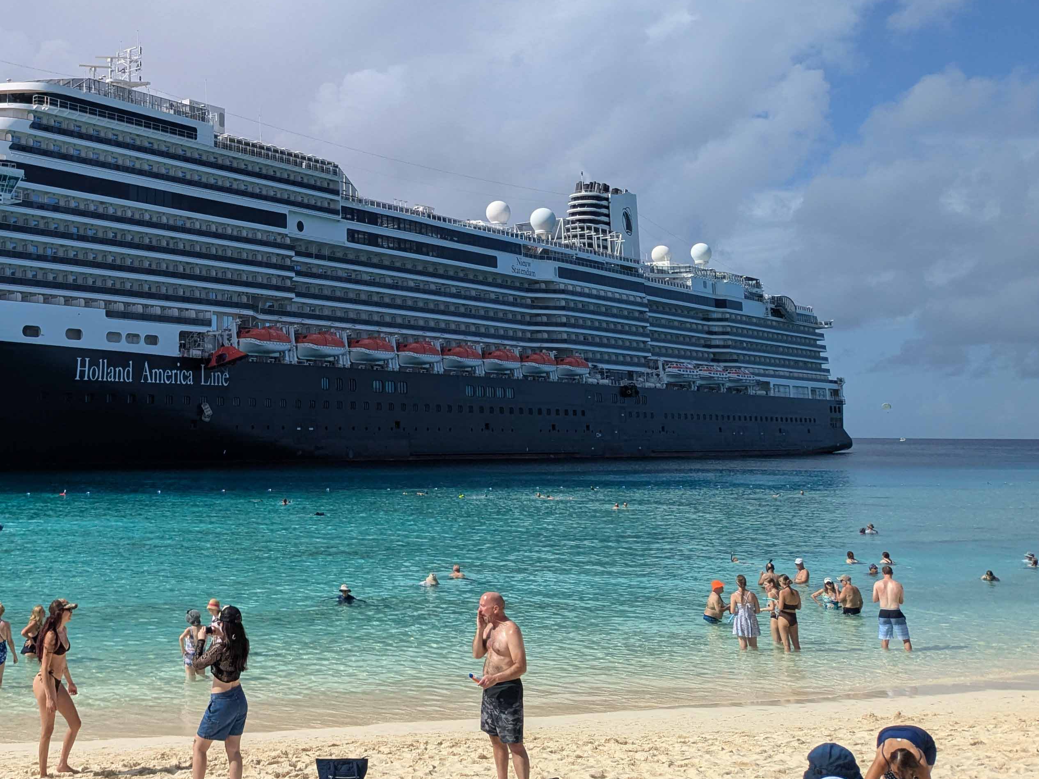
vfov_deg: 32.8
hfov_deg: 42.2
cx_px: 230
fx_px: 1291
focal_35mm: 43
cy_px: 170
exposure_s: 1/7812
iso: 72
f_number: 1.73
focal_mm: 4.38
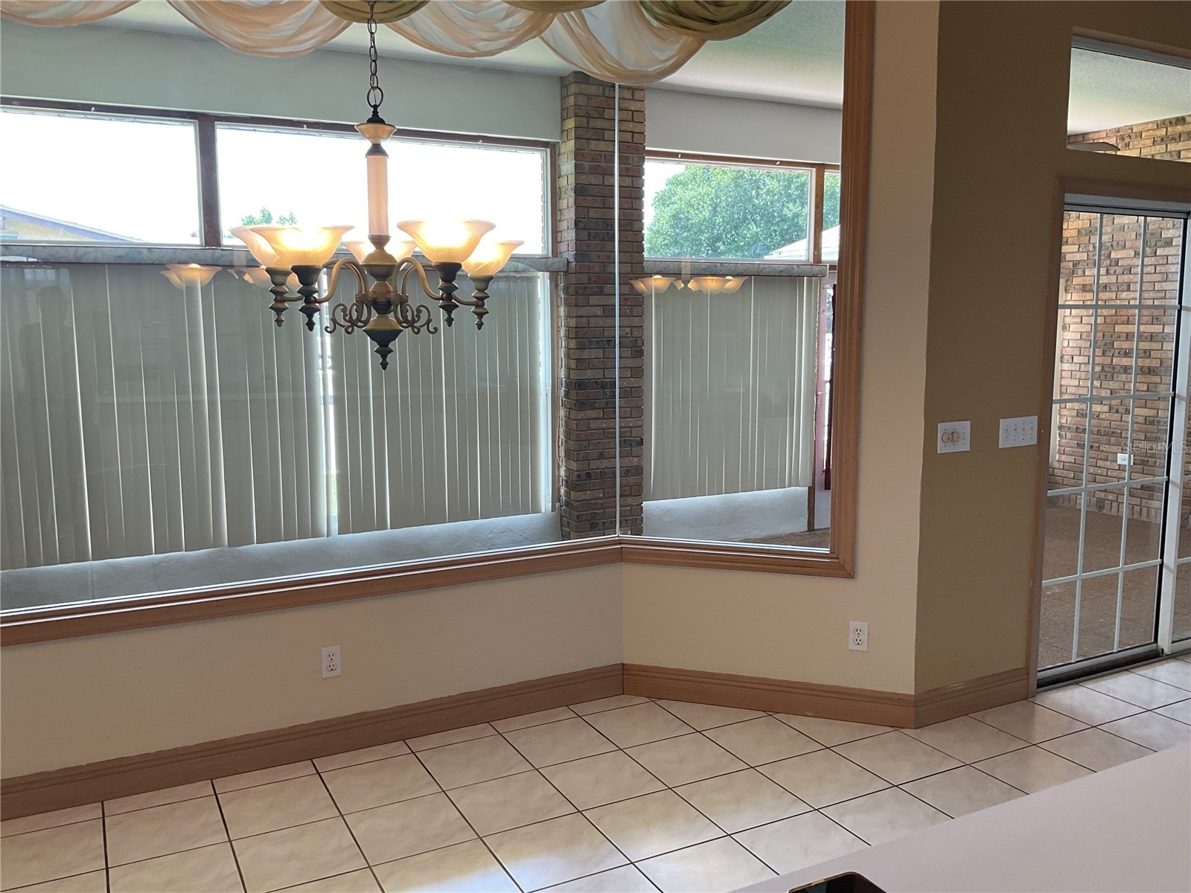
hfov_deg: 61.7
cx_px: 596
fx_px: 998
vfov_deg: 48.2
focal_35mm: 29
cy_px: 446
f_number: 1.8
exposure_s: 1/120
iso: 50
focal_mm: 3
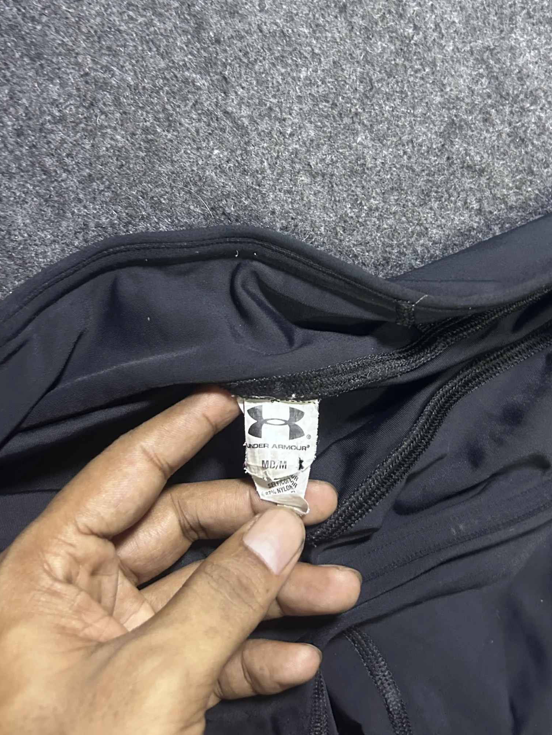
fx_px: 702
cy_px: 318
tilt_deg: -64.1
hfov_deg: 42.9
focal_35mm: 33
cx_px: 301
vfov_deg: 55.2
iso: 500
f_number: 1.5
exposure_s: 1/33
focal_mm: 5.7
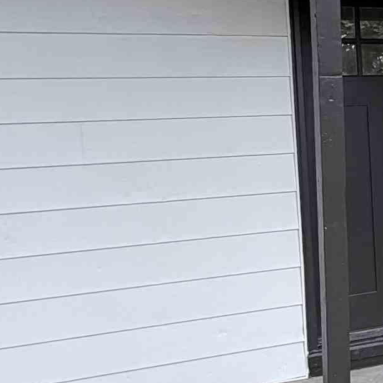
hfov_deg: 24.0
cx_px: 512
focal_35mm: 62
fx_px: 776
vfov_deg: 27.7
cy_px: 167
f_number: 2.2
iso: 50
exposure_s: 1/502
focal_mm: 2.22
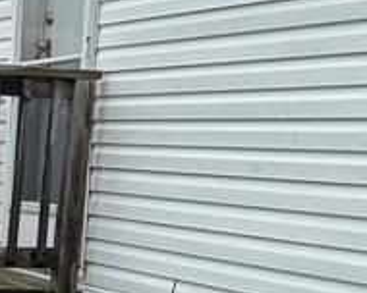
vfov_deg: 11.2
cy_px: 253
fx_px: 1488
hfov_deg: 13.6
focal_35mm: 137
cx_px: -97
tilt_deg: -5.0
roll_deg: -2.6
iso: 50
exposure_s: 1/2008
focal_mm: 5.7
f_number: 1.5
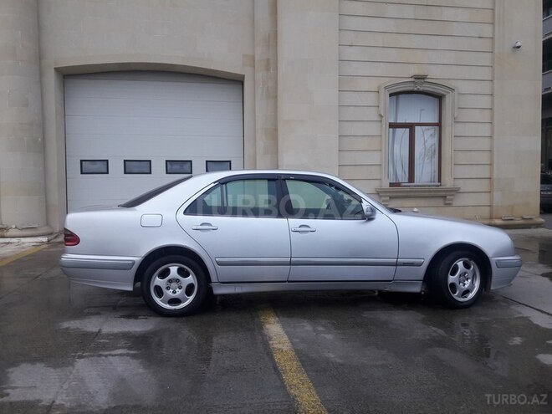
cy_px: 207
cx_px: 276
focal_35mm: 28
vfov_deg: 49.7
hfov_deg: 63.4
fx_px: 446
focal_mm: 3.7
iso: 64
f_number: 1.9
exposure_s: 1/50
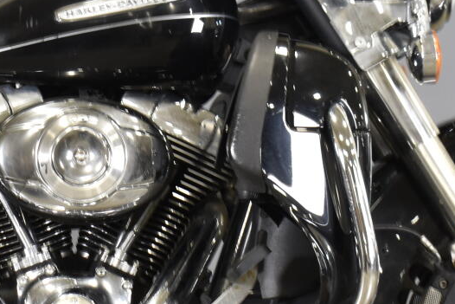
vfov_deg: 8.0
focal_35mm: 171
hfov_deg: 11.8
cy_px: 110
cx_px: -39
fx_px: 2162
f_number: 4.2
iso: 400
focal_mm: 30
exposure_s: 1/15
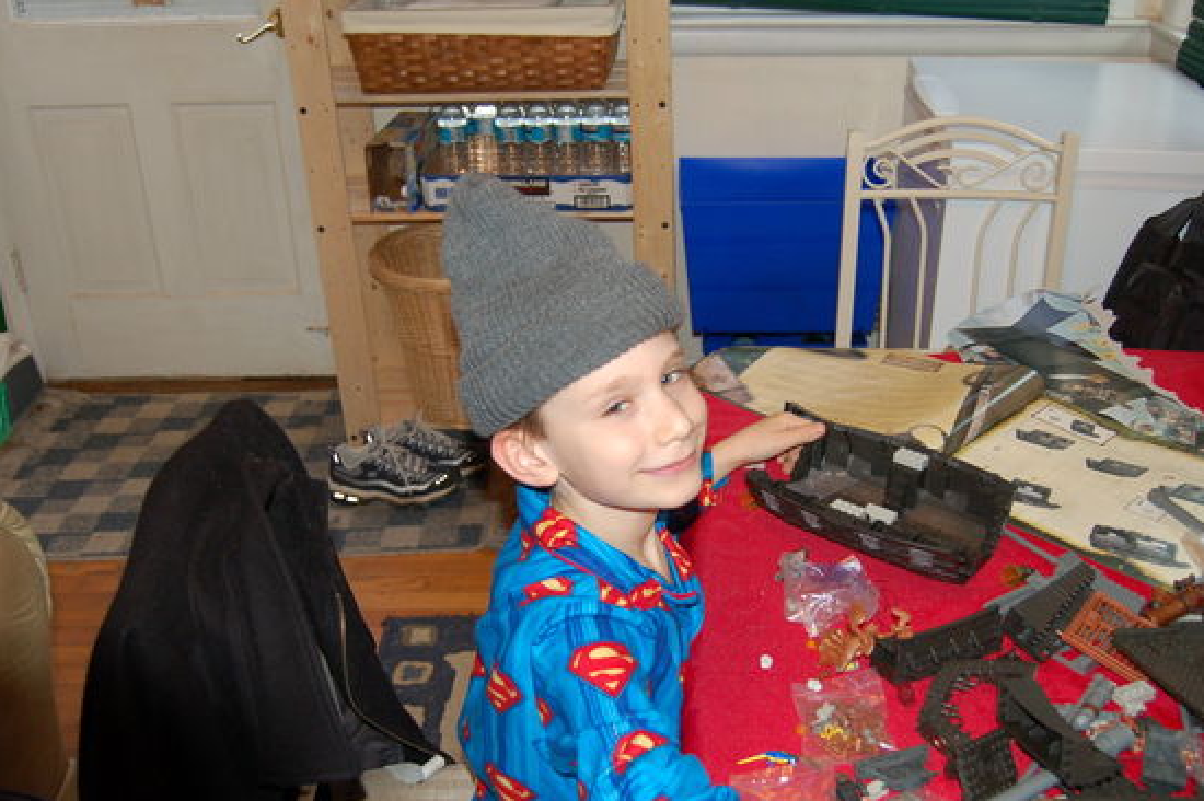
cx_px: 637
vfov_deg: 34.1
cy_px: 453
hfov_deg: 49.6
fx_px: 1304
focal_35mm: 39
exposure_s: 1/60
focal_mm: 22
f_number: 3.8
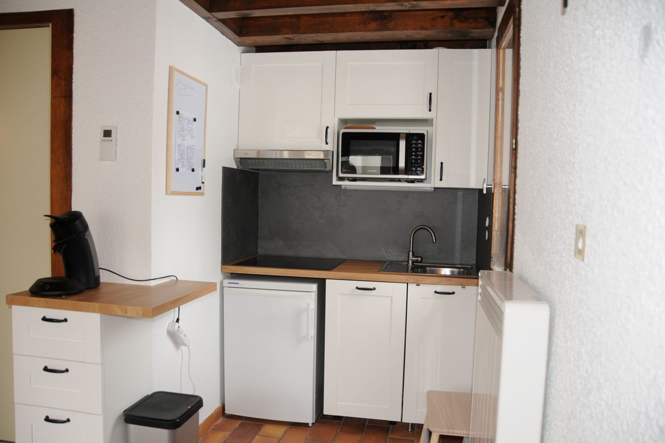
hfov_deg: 67.4
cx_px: 332
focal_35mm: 27
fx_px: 499
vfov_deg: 47.9
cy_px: 222
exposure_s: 1/60
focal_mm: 18
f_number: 3.5
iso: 200
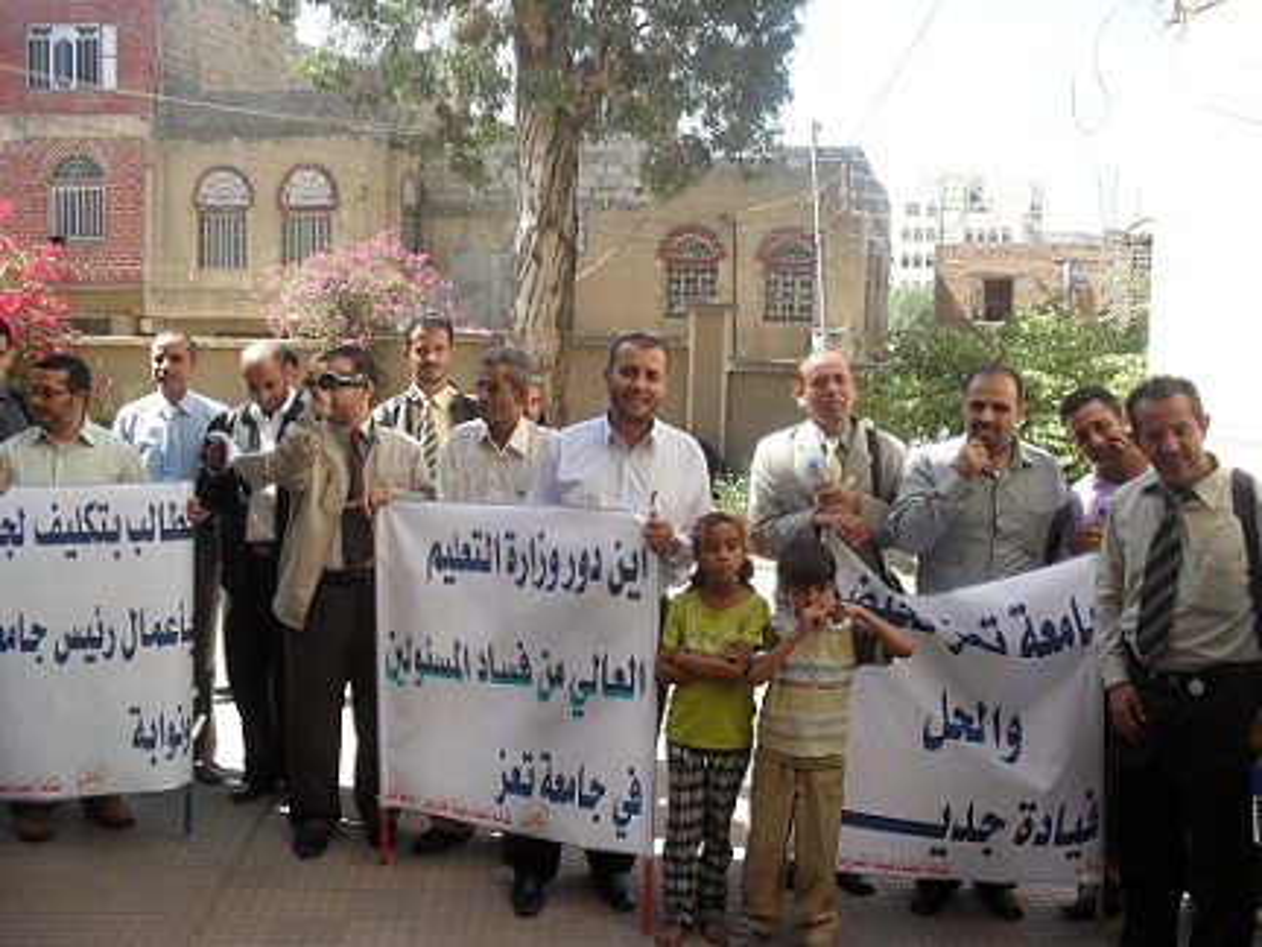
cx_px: 631
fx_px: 1276
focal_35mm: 35
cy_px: 474
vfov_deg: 40.7
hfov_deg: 52.6
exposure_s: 1/250
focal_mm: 6.3
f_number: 3.2
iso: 100
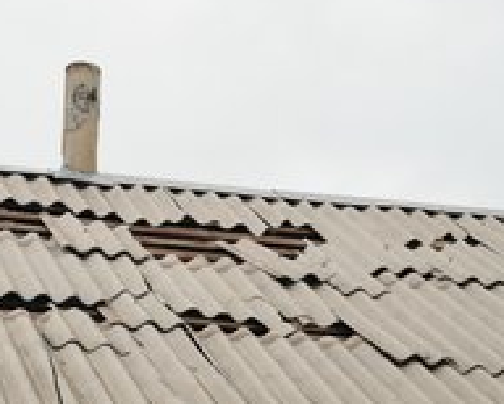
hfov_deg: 13.9
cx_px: 47
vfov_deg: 11.3
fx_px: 2046
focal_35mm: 137
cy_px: 269
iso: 160
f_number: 5
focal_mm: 70
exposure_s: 1/50
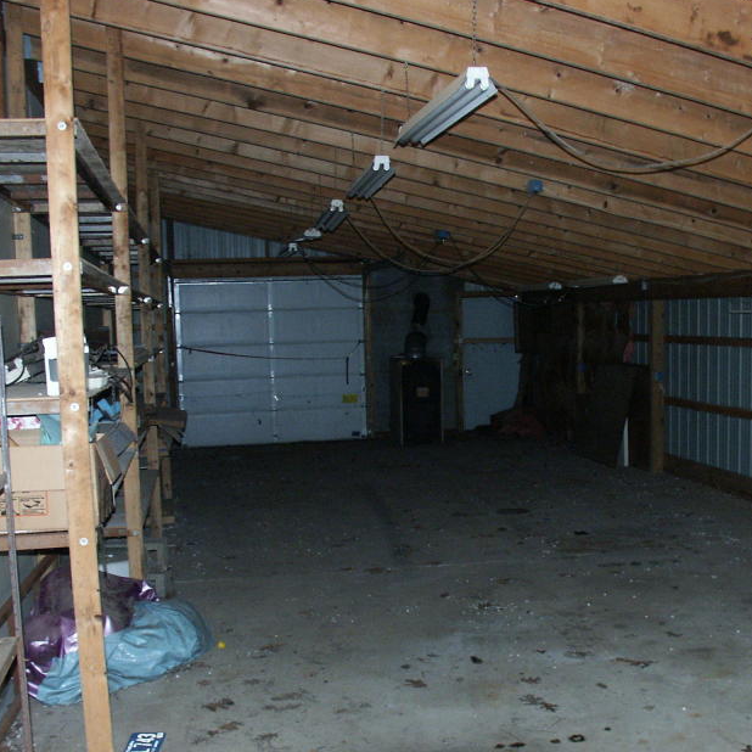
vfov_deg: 40.8
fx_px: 1008
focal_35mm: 41
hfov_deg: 40.7
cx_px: 459
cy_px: 440
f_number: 2.8
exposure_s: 1/45
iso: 200
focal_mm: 7.21
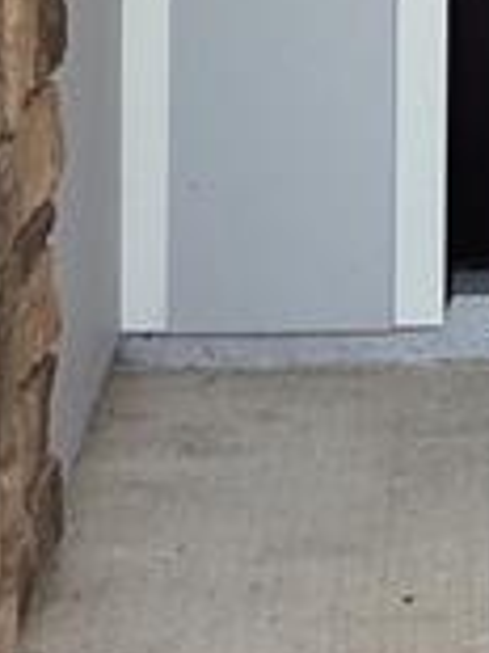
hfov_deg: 9.4
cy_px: -232
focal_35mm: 154
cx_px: 687
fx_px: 2905
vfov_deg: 12.4
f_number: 2.4
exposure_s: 1/148
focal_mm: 3.3
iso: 25
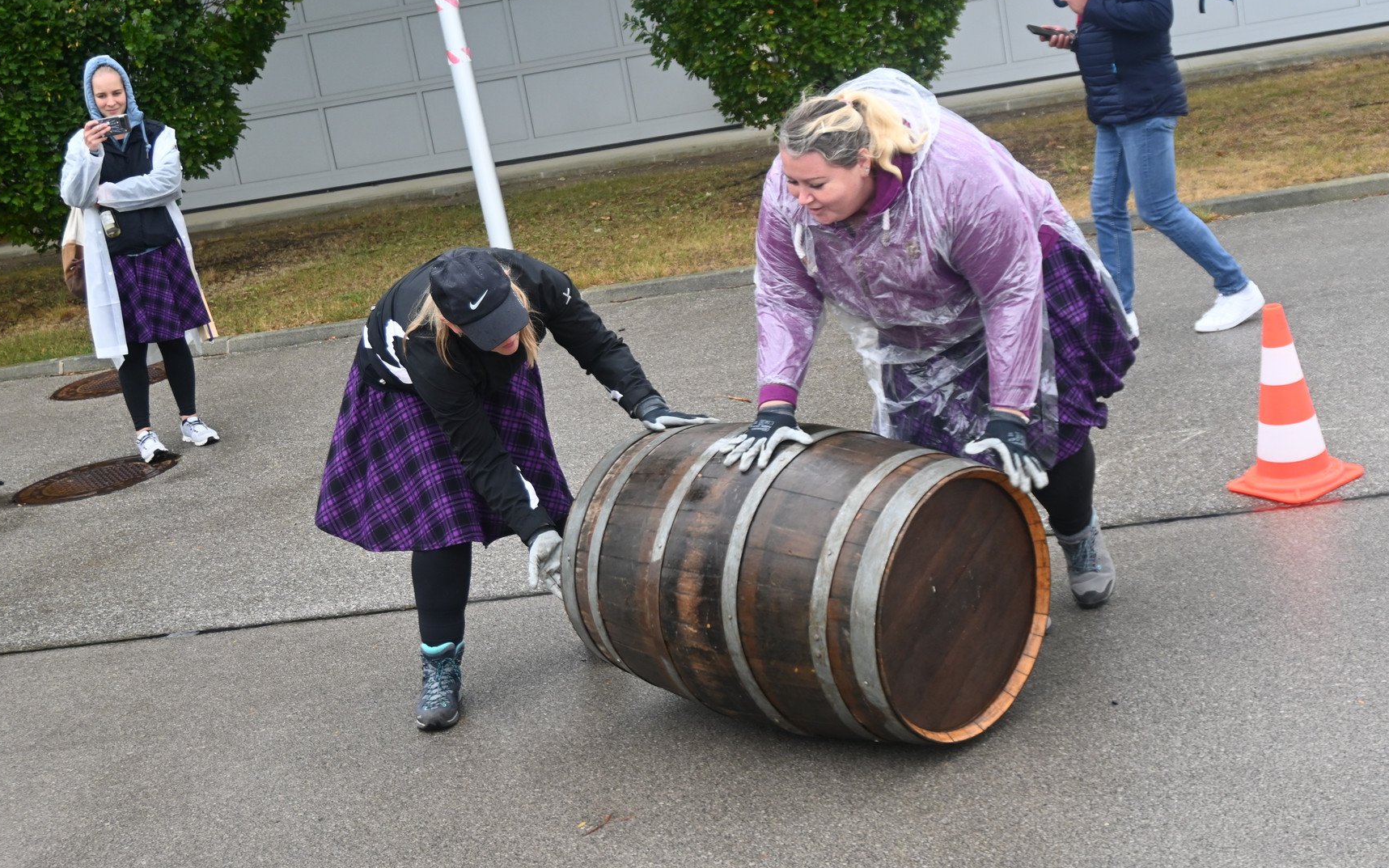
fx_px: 1876
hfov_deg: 40.6
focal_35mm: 50
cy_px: 417
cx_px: 728
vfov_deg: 26.0
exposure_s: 1/250
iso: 320
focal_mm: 29
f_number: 4.8
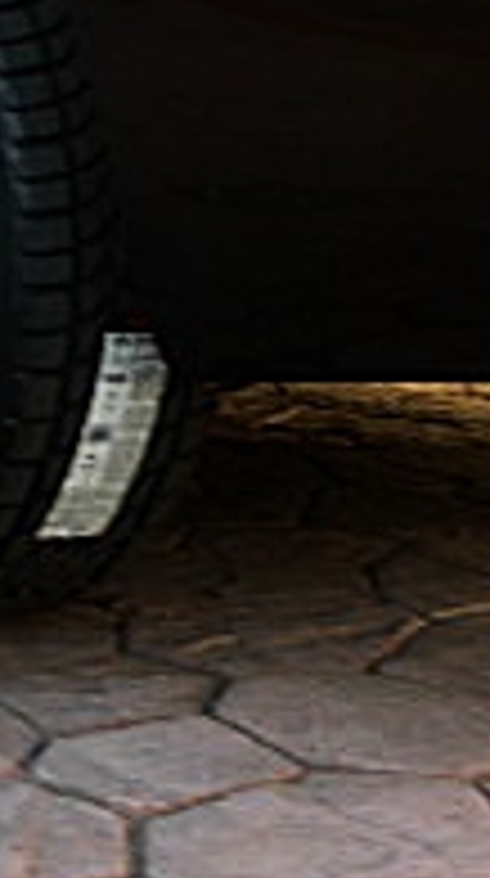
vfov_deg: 16.4
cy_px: 95
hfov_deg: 9.4
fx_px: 2994
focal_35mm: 129
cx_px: 202
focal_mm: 6.3
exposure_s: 1/60
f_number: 2.8
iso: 50
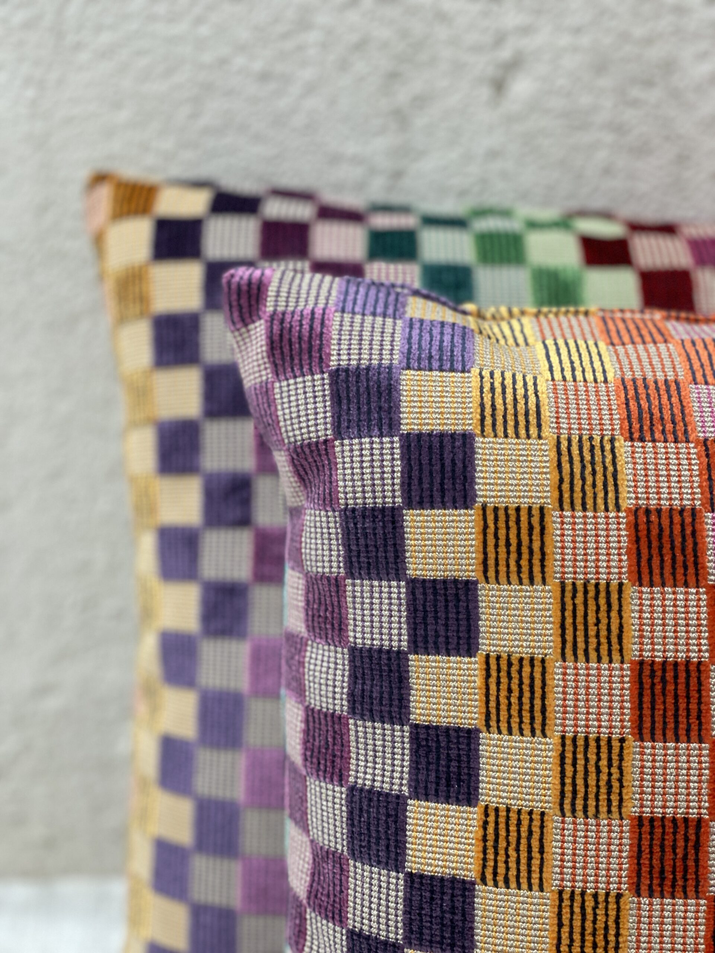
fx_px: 1432
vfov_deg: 36.8
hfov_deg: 28.0
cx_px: 358
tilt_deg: -20.6
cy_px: 476
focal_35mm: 52
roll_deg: -3.2
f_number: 2
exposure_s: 1/122
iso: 200
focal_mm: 6
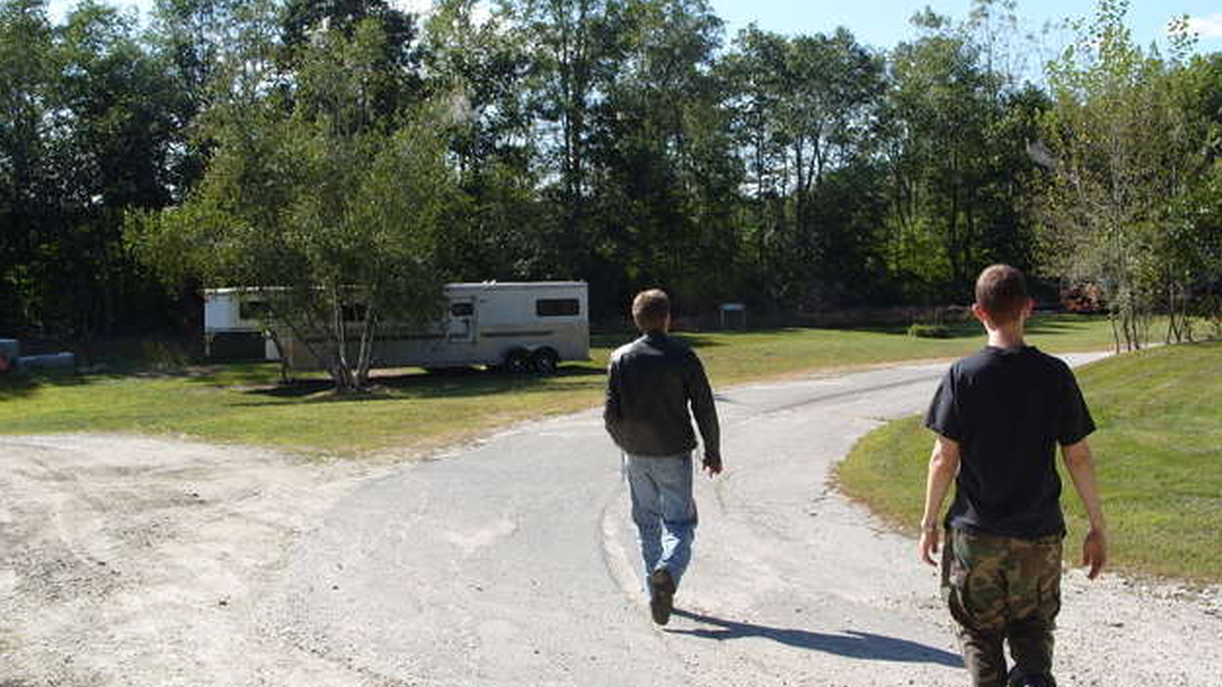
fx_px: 1264
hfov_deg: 51.6
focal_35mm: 39
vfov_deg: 30.3
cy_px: 263
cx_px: 621
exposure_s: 1/350
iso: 80
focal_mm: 7.8
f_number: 6.3
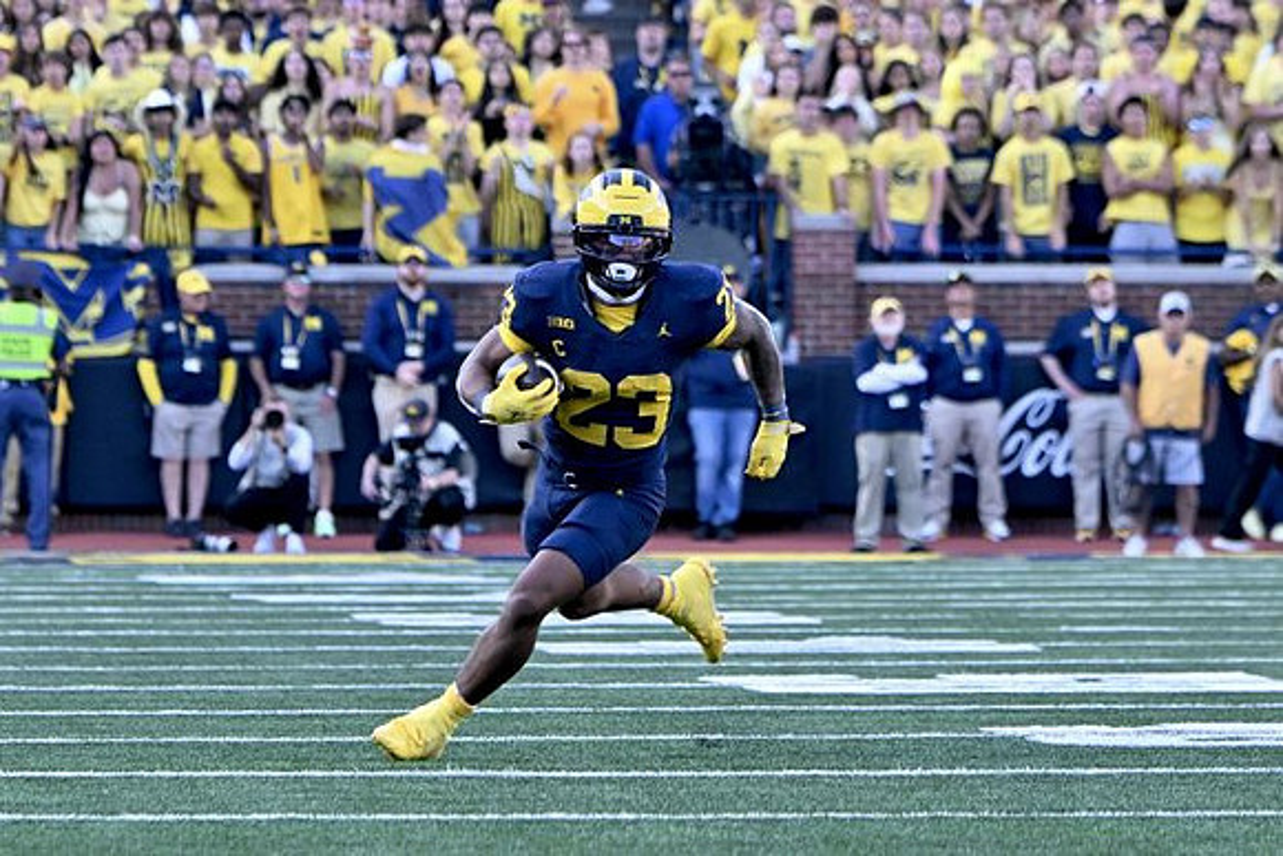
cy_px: 428
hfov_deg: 6.0
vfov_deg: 4.0
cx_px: 642
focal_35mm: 345
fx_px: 12298
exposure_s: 1/1250
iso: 2500
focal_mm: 230
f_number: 5.3
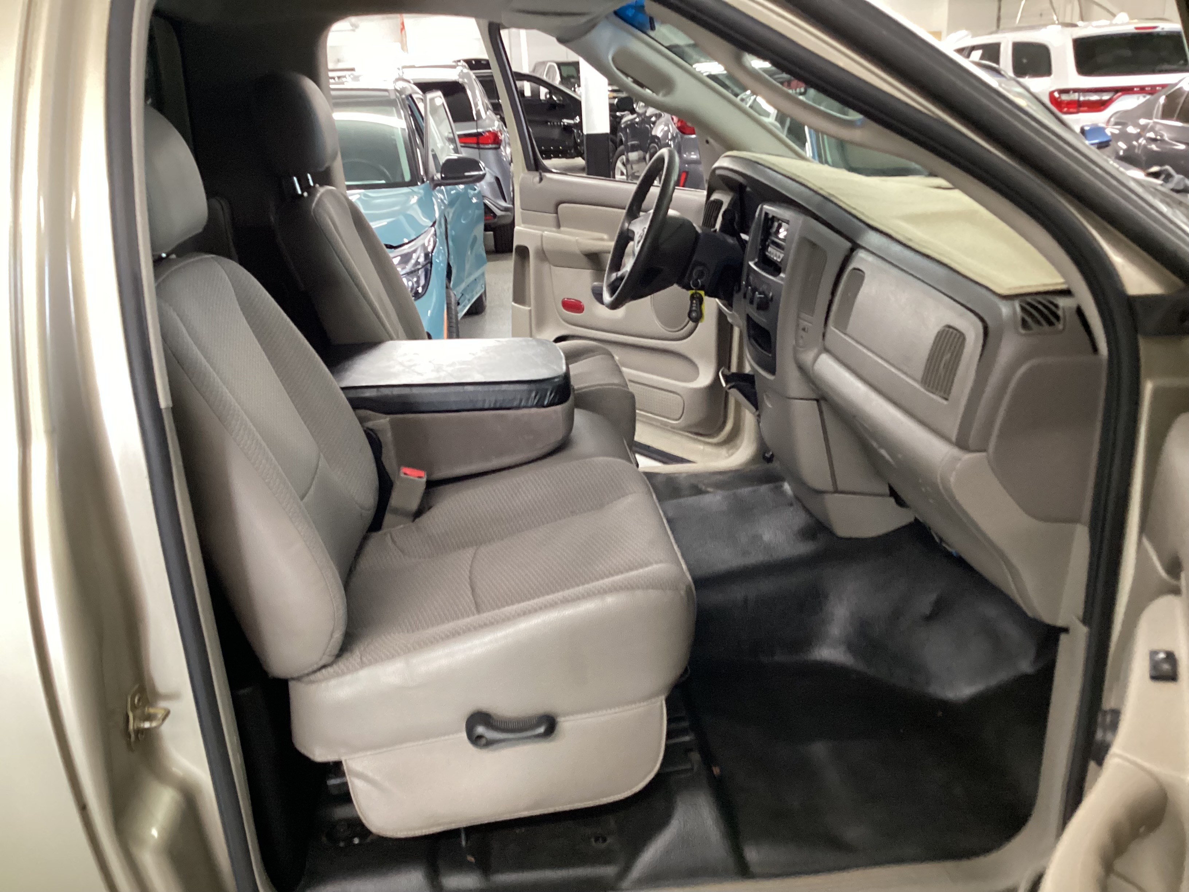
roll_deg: +3.4
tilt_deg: -22.3
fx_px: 1065
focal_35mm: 31
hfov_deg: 58.4
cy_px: 446
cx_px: 594
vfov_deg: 45.4
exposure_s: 1/30
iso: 320
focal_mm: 3.3
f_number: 2.4
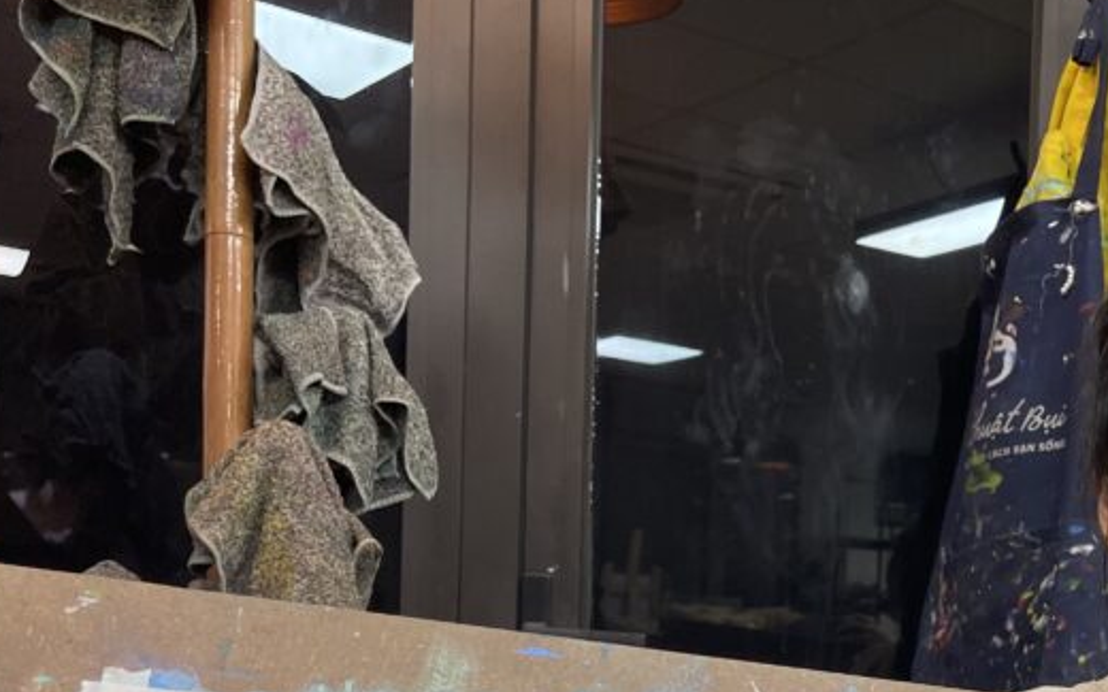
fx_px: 1540
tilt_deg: -2.0
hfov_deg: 37.4
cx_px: 967
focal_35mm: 51
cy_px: 681
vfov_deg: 24.3
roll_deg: -2.1
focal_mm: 5.1
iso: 80
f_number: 1.6
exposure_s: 1/100
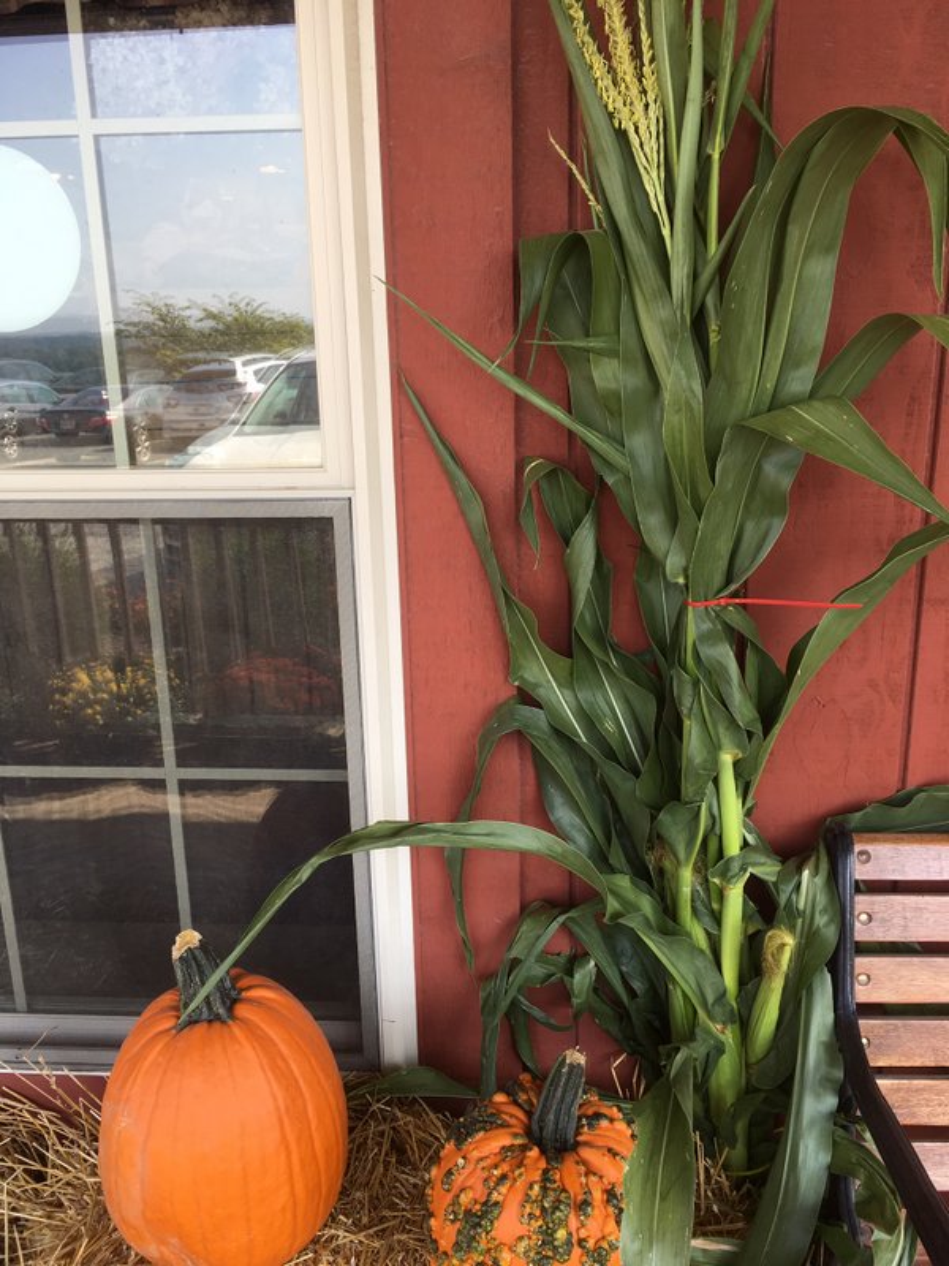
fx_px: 1060
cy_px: 633
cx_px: 474
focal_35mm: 29
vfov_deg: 61.7
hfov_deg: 48.2
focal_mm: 4.15
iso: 25
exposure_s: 1/166
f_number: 2.2
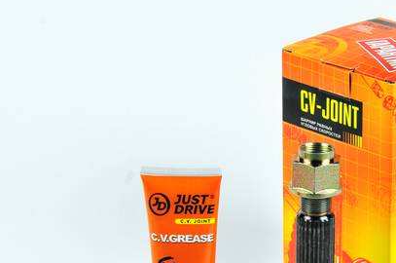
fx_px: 1878
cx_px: 342
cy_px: 233
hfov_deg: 12.0
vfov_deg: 8.0
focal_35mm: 171
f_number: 10
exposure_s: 1/125
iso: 200
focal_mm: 58
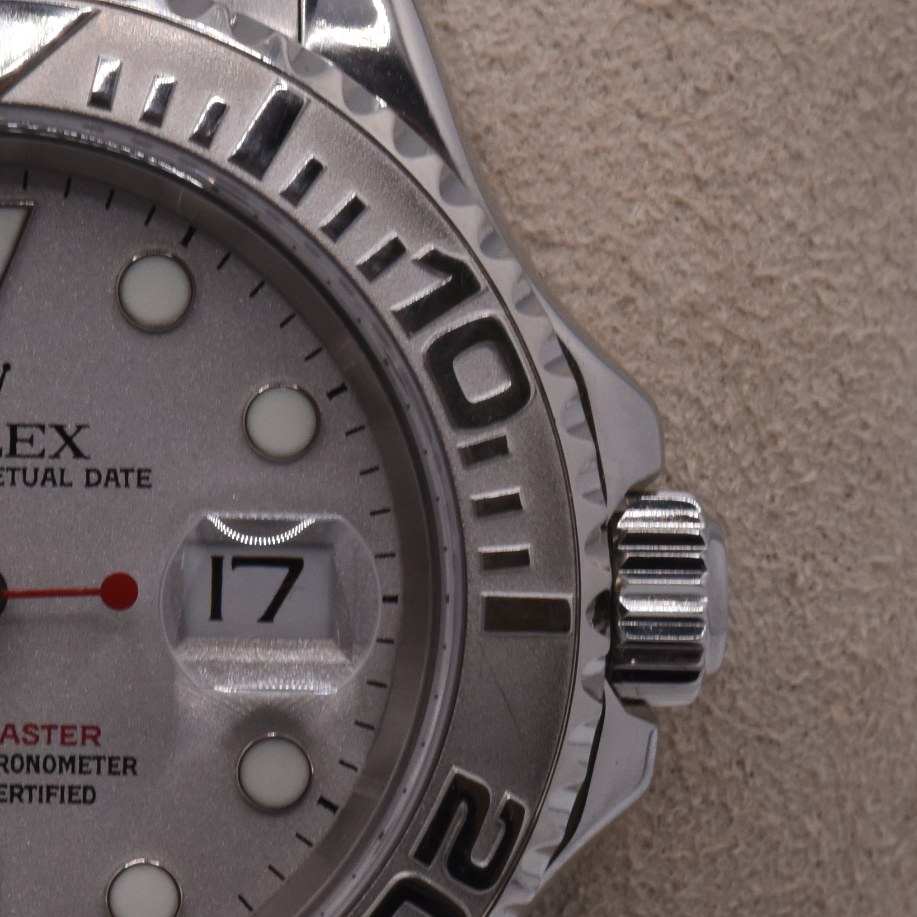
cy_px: 642
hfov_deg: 7.6
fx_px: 6863
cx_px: 78
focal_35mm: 229
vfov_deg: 7.6
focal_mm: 60
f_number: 22
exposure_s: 1/60
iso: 640
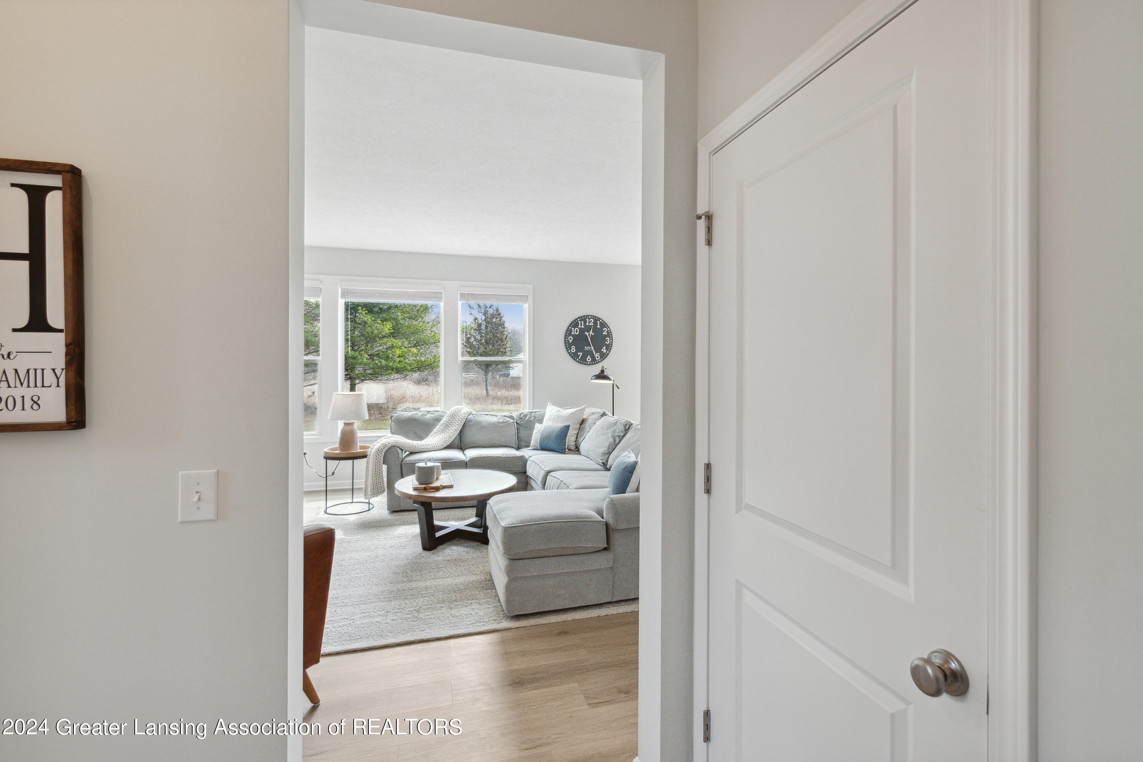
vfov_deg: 77.3
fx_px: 476
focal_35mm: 15
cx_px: 572
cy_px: 381
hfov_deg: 100.4
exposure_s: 1/60
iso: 400
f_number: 8
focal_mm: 10
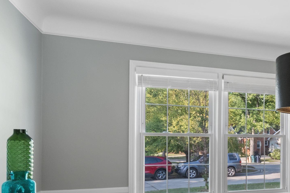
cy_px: 152
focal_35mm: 41
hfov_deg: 39.6
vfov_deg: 31.8
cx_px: 312
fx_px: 330
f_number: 8
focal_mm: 12.6
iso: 640
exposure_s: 1/4
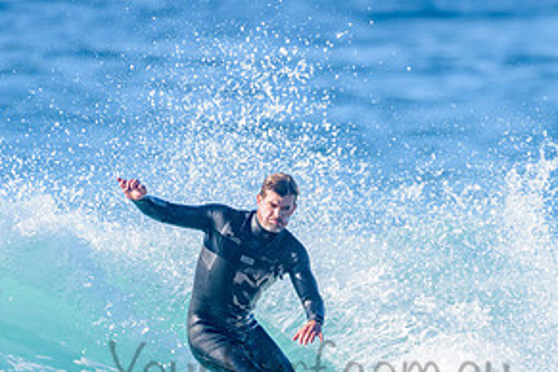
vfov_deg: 1.1
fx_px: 18940
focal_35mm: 1222
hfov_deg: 1.7
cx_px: 432
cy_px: 291
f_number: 5.6
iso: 320
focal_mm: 500
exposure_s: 1/2000
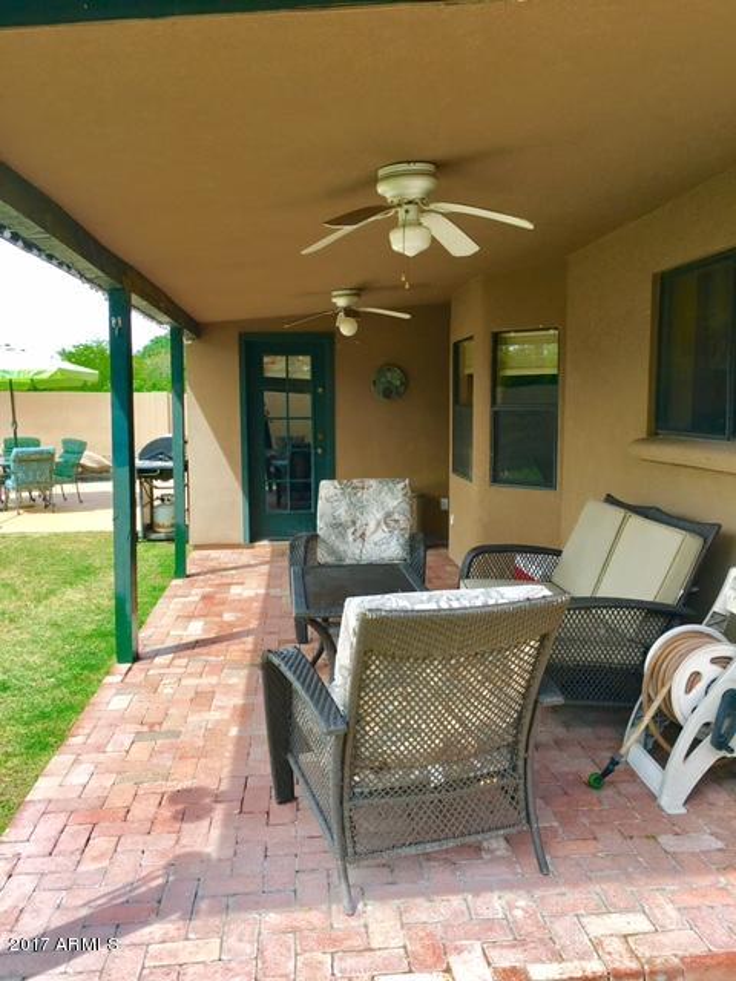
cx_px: 368
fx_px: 822
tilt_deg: -5.9
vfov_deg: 61.7
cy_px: 490
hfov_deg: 48.2
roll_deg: +0.0
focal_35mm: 29
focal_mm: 4.15
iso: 25
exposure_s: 1/754
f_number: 2.2
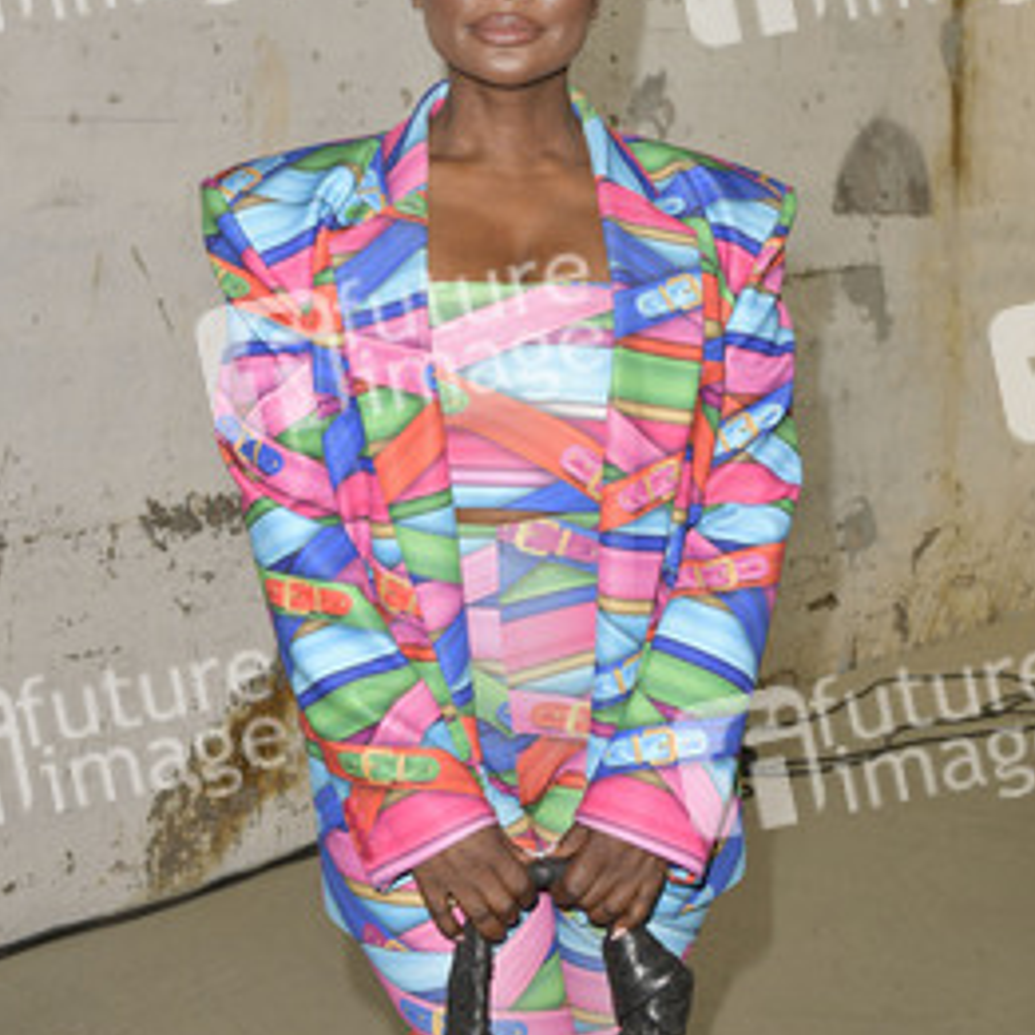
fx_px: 1894
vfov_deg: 30.6
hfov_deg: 30.6
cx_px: 516
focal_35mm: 56
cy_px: 547
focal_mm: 36
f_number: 8
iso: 400
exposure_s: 1/250
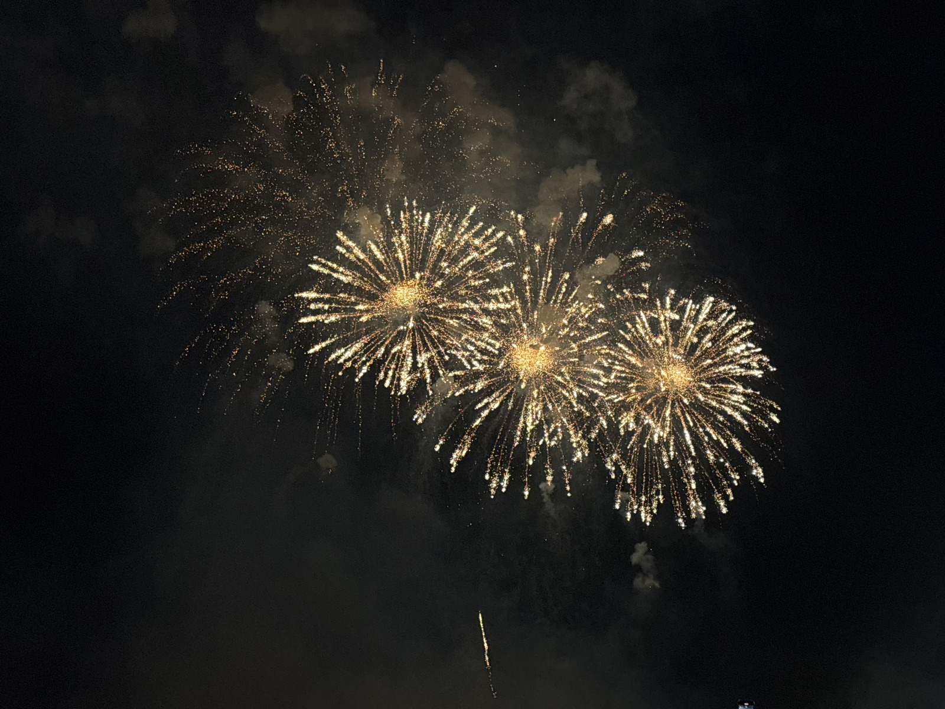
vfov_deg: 28.0
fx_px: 1420
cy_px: 354
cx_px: 472
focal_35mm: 52
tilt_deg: +16.0
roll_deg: -0.8
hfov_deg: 36.8
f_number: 1.6
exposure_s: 1/20
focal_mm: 5.96
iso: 400
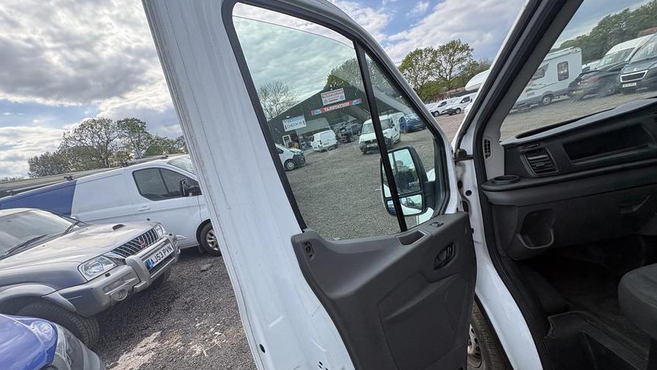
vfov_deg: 66.8
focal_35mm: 16
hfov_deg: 99.4
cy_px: 207
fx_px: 279
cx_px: 322
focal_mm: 2.22
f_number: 2.2
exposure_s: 1/587
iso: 40
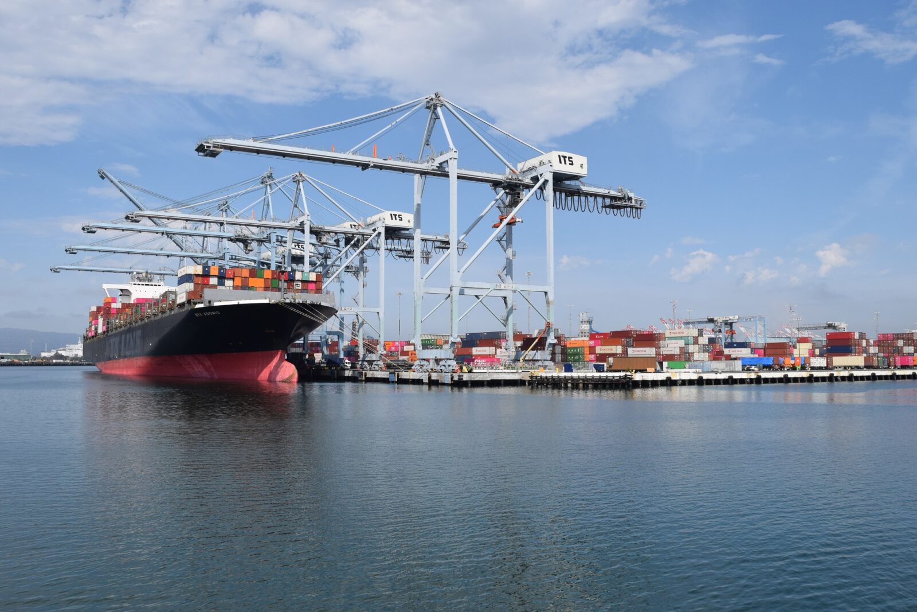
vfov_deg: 40.0
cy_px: 306
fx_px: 841
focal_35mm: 33
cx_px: 458
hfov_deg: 57.2
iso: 400
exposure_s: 1/1600
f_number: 7.1
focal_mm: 22
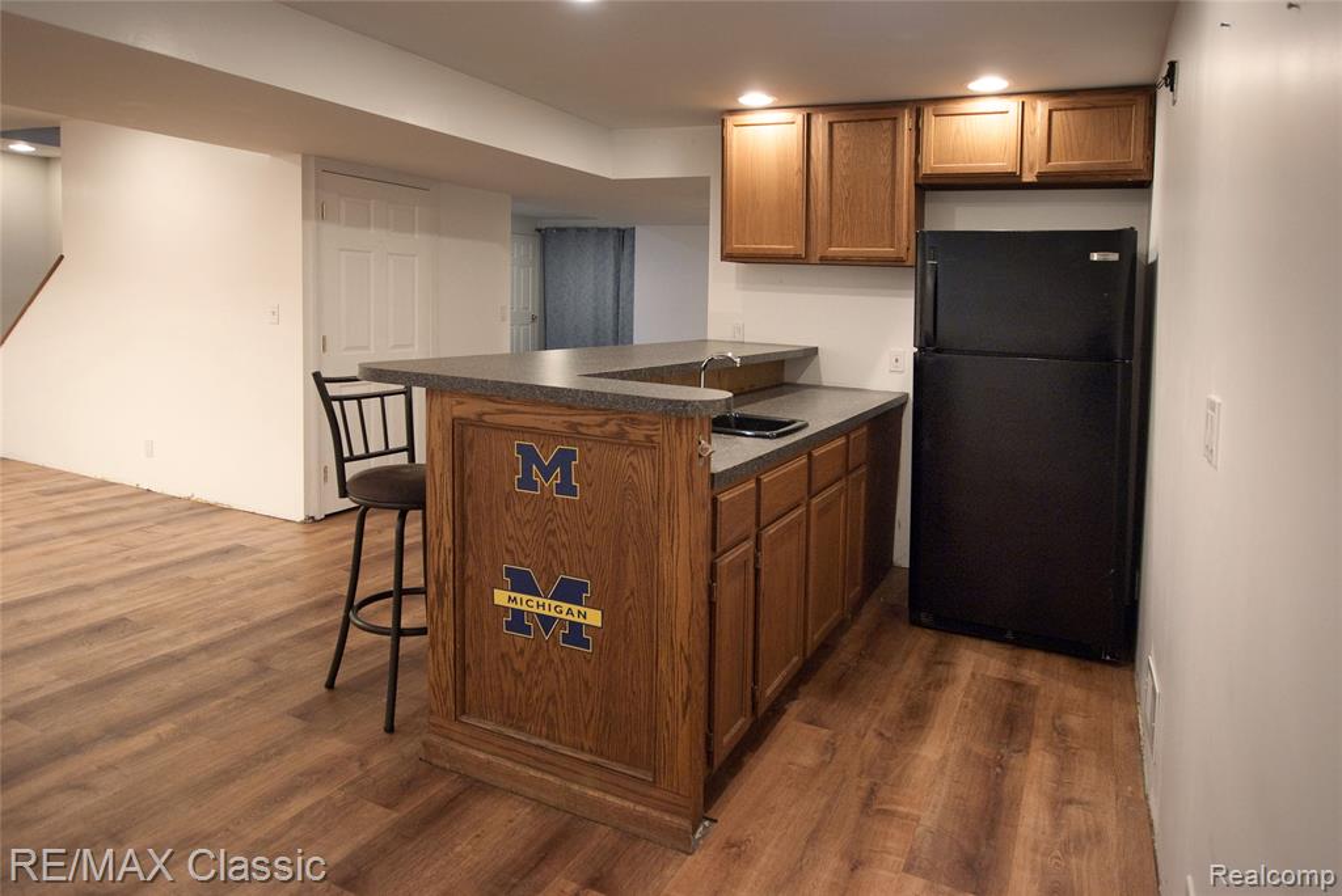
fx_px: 783
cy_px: 448
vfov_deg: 59.6
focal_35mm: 21
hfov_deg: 81.2
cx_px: 671
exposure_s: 1/30
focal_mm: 14
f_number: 3.5
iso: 1250
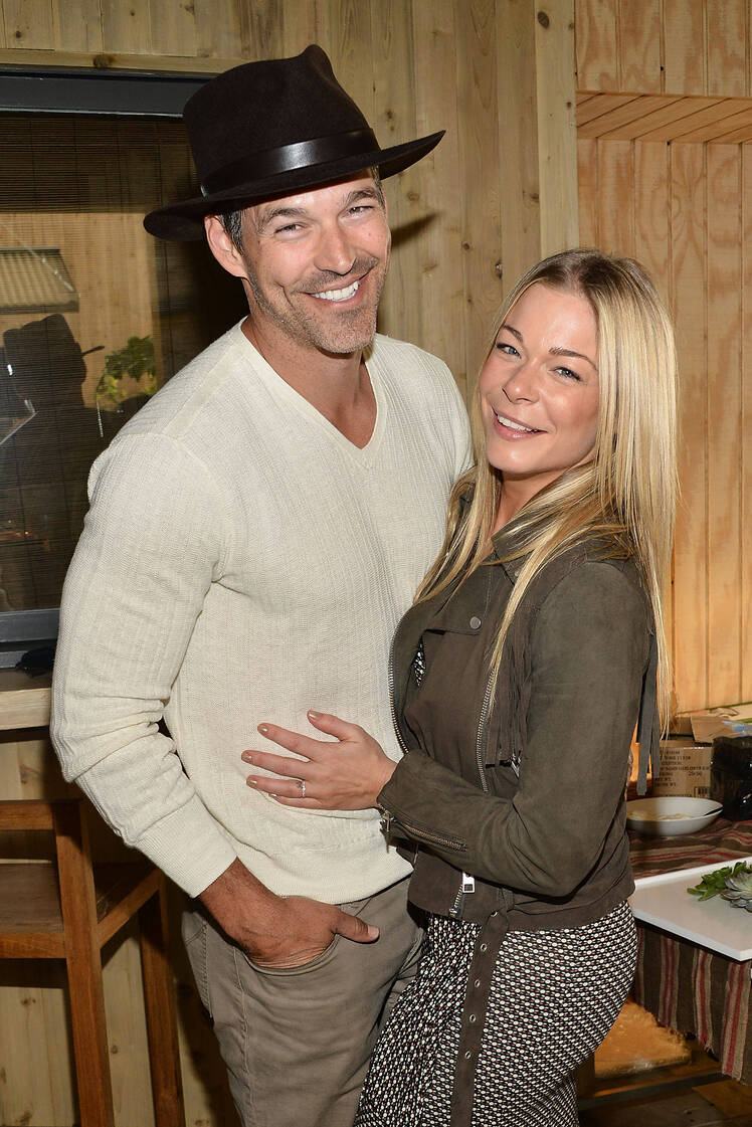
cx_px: 376
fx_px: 1065
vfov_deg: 55.8
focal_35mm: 34
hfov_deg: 38.9
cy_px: 564
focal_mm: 34
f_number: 9
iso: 800
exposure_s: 1/160
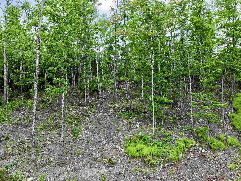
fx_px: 167
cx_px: 120
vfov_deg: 56.8
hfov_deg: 71.6
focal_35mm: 24
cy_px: 90
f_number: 2.8
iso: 100
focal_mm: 12.29
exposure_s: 1/240
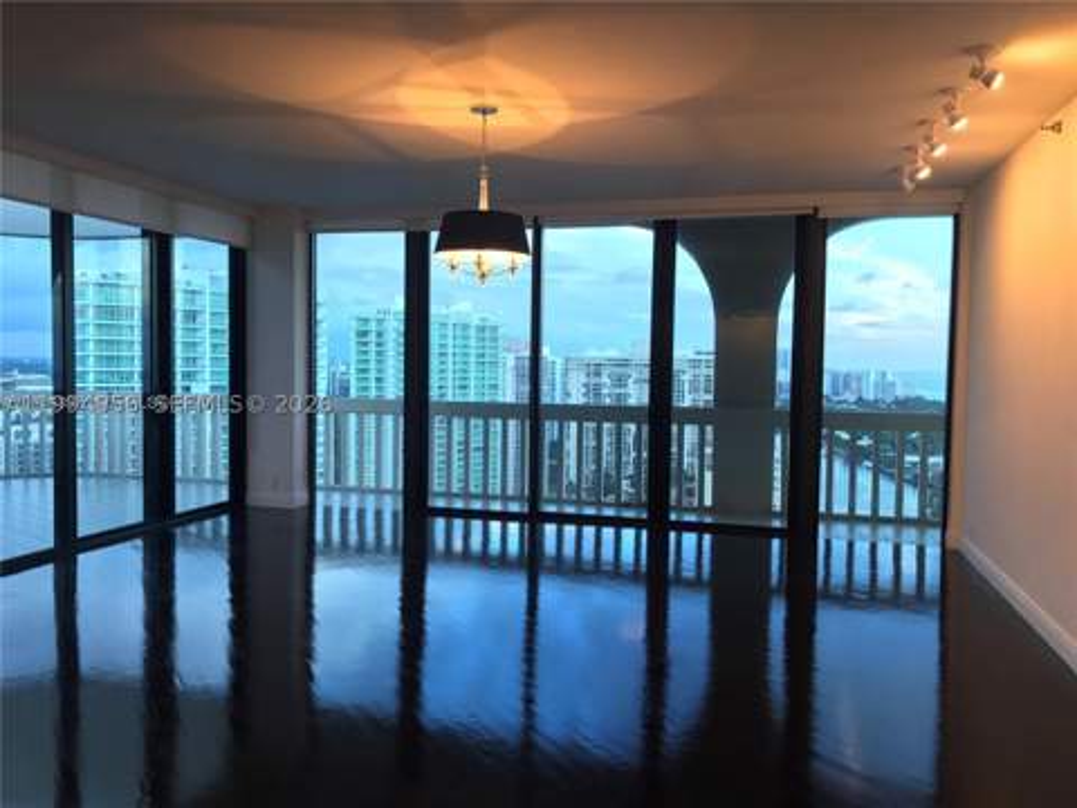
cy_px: 404
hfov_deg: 63.4
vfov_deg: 49.7
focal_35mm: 28
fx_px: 871
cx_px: 538
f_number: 1.8
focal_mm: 3.99
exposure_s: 1/30
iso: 40
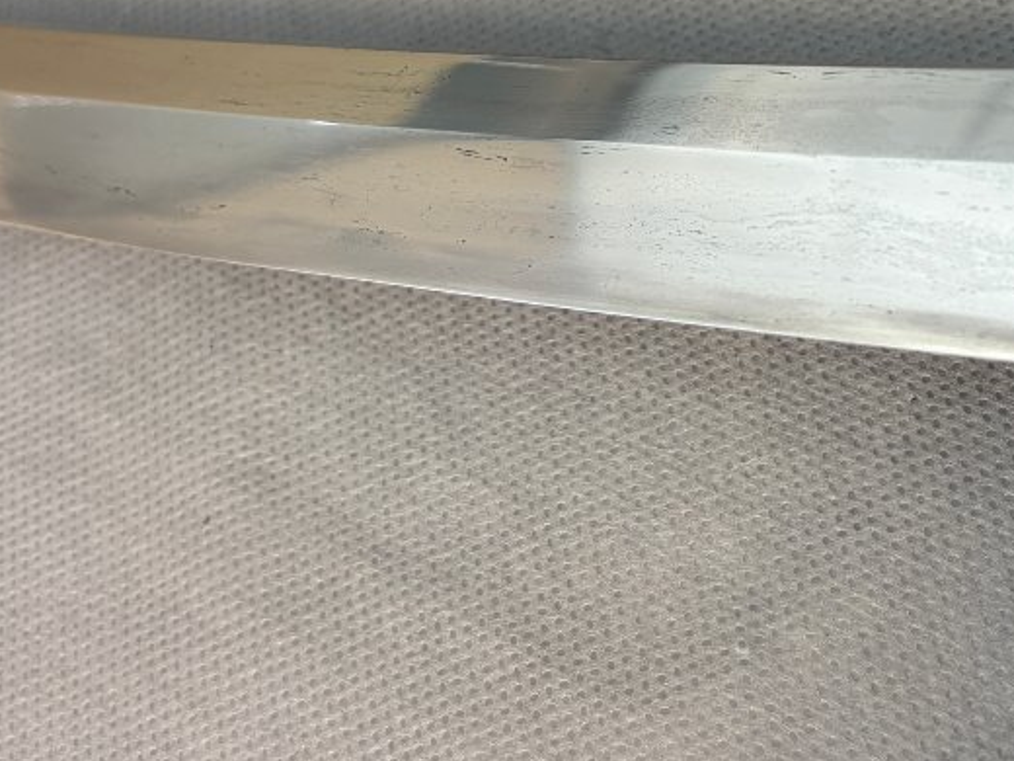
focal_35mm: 60
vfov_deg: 24.0
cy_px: 146
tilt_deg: -55.3
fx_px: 1758
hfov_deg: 31.7
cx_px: 747
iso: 100
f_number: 1.6
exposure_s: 1/100
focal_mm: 5.96
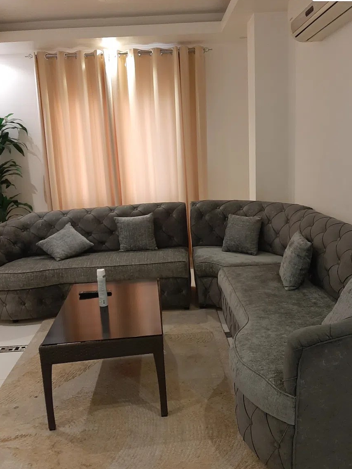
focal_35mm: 31
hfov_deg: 45.4
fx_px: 420
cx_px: 172
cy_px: 241
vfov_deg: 58.3
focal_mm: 3.93
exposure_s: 1/33
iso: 200
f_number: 1.7
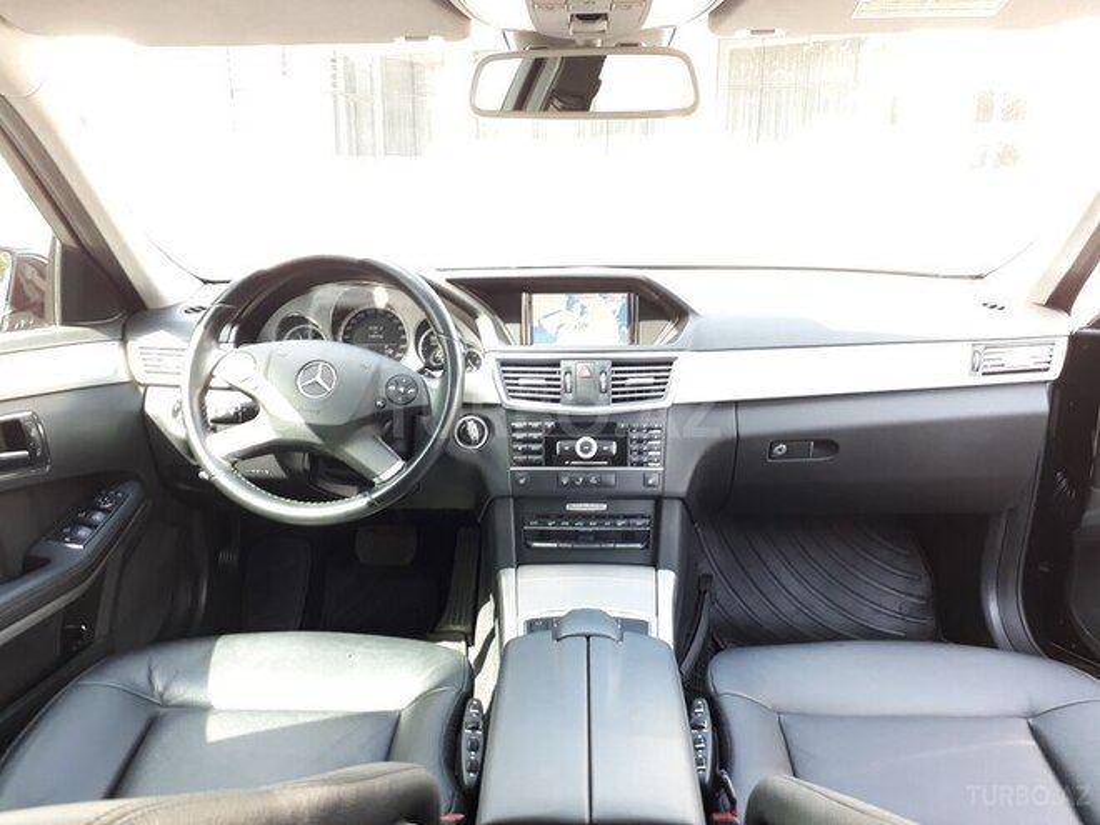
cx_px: 550
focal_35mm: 27
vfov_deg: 51.4
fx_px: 858
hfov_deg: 65.3
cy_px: 412
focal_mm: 3.6
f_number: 1.9
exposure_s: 1/33
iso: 50
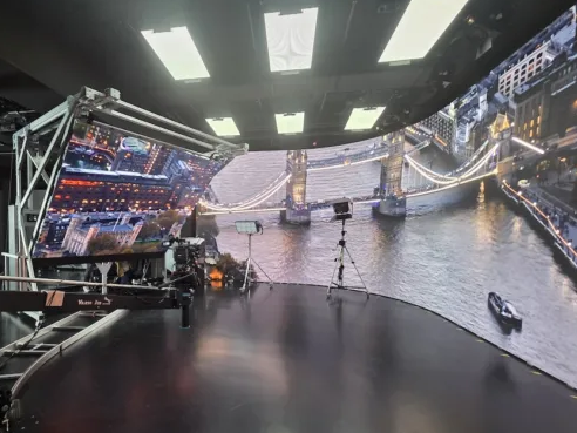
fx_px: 267
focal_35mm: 16
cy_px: 243
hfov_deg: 93.4
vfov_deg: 77.8
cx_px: 234
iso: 400
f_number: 2.2
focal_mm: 2.2
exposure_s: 1/50
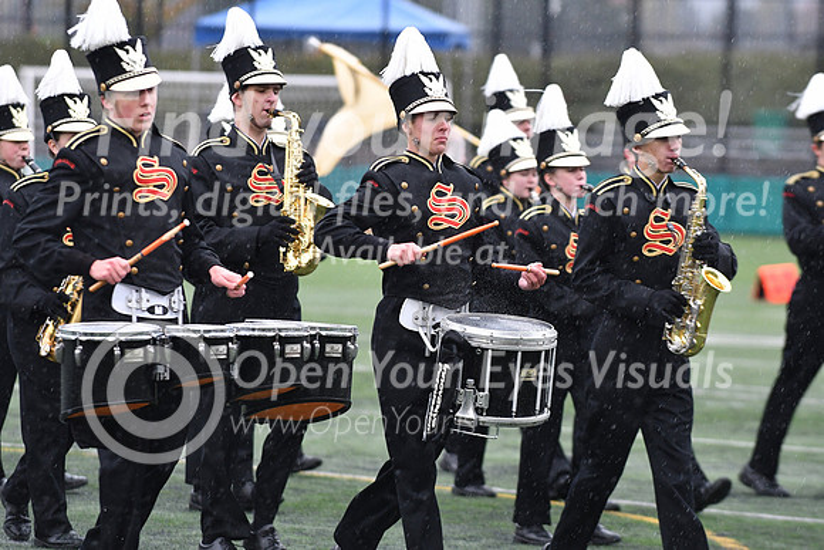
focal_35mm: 300
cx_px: 412
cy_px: 275
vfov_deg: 4.6
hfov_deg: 6.9
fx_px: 6868
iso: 1000
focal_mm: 200
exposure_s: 1/640
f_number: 4
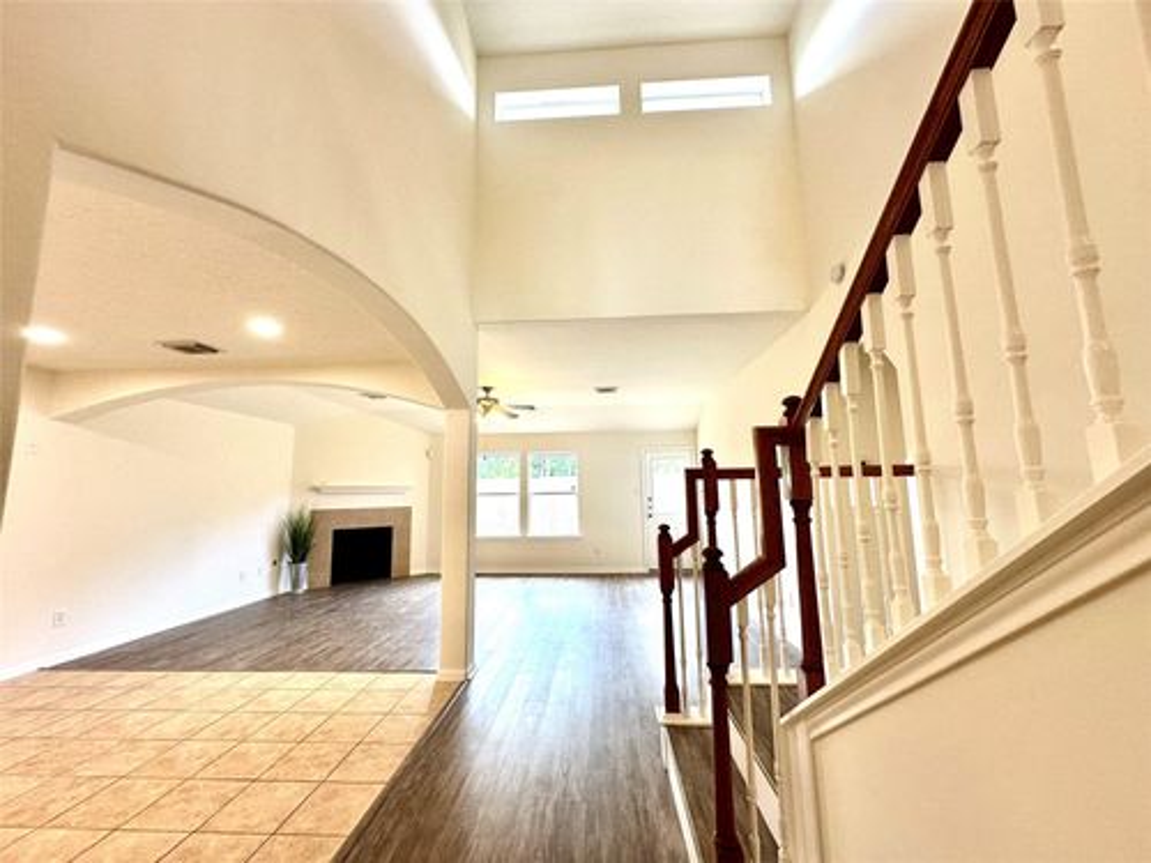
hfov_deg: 102.1
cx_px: 576
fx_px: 466
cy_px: 432
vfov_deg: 85.7
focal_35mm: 14
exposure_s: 1/120
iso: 125
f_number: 2.2
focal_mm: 2.22
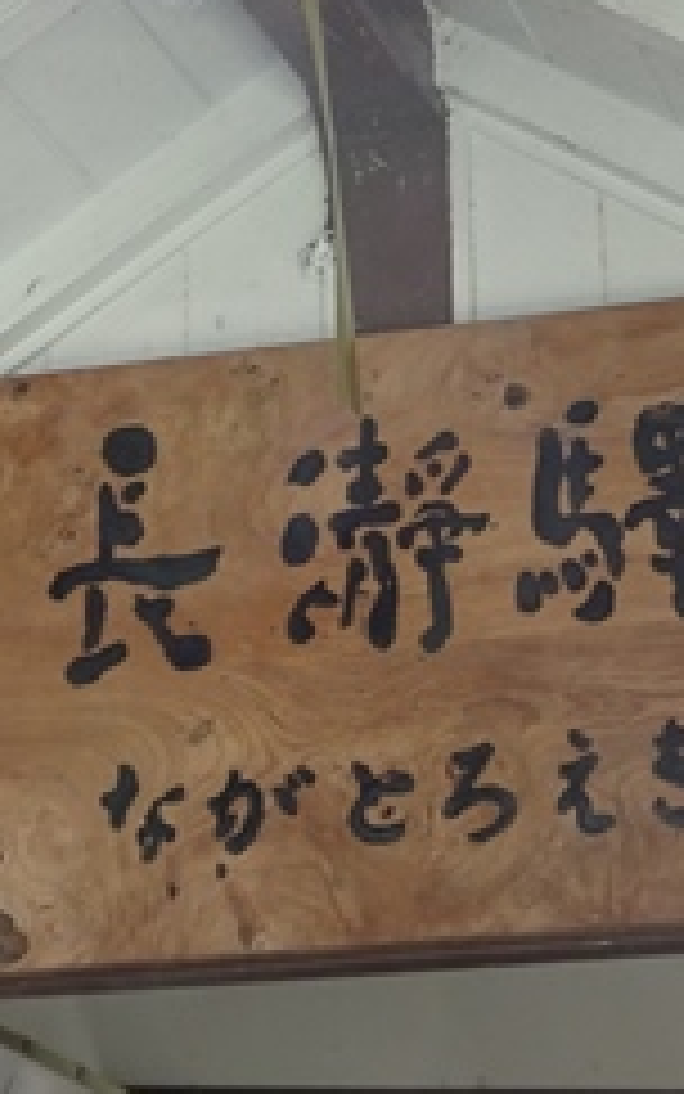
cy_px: 7
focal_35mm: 113
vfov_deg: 18.0
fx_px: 3368
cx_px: 270
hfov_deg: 11.6
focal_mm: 6.37
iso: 100
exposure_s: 1/40
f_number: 4
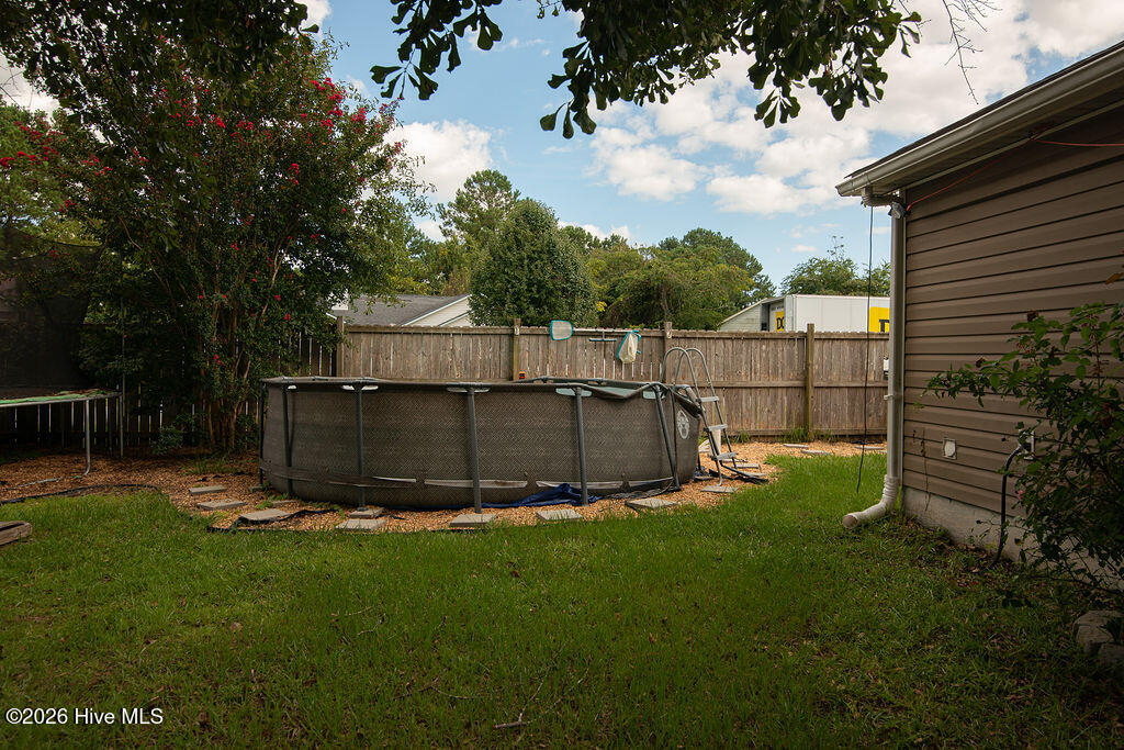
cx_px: 562
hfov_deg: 73.7
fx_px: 749
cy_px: 375
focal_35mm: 24
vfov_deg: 53.1
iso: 320
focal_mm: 24
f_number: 7.1
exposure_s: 1/640
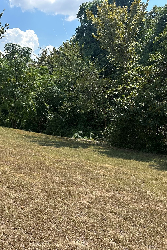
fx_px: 237
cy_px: 127
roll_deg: -2.6
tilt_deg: -3.6
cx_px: 10
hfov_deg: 36.0
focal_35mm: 34
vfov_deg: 55.8
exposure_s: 1/4016
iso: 80
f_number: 1.78
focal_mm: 6.86
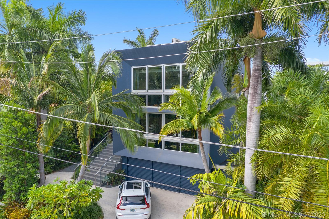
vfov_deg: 46.4
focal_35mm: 28
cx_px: 164
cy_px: 110
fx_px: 256
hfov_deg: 65.5
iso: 100
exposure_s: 1/200
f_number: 4
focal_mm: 10.26
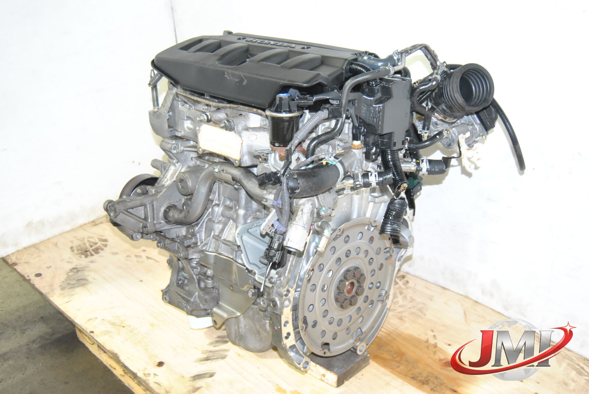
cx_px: 294
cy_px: 197
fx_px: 737
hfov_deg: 43.6
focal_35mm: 45
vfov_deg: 29.9
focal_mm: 30
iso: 800
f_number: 5
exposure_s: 1/60
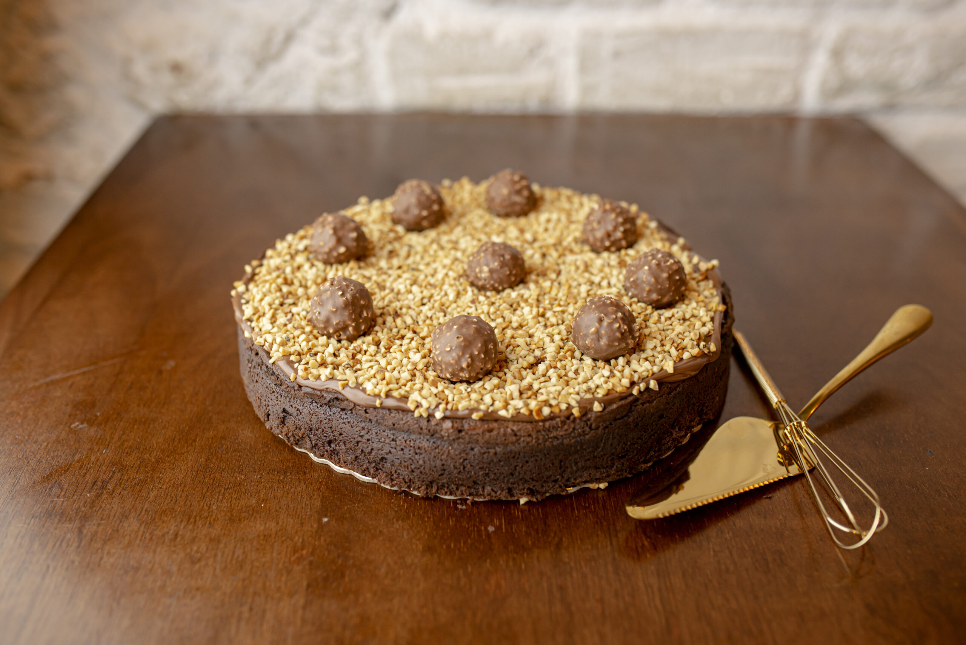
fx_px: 939
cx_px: 483
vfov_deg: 37.9
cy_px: 322
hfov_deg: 54.4
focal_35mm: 35
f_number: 3.2
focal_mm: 35
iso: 800
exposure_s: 1/200
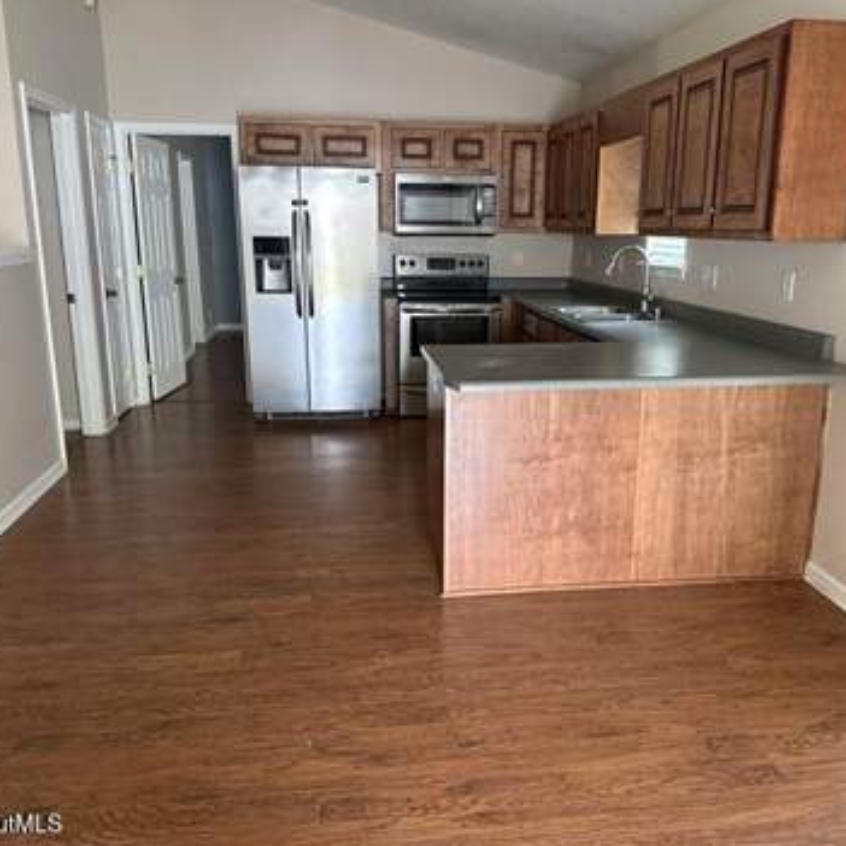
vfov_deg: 55.6
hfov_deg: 55.6
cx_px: 446
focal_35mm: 29
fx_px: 802
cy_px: 429
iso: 800
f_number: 1.78
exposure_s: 1/55
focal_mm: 6.76
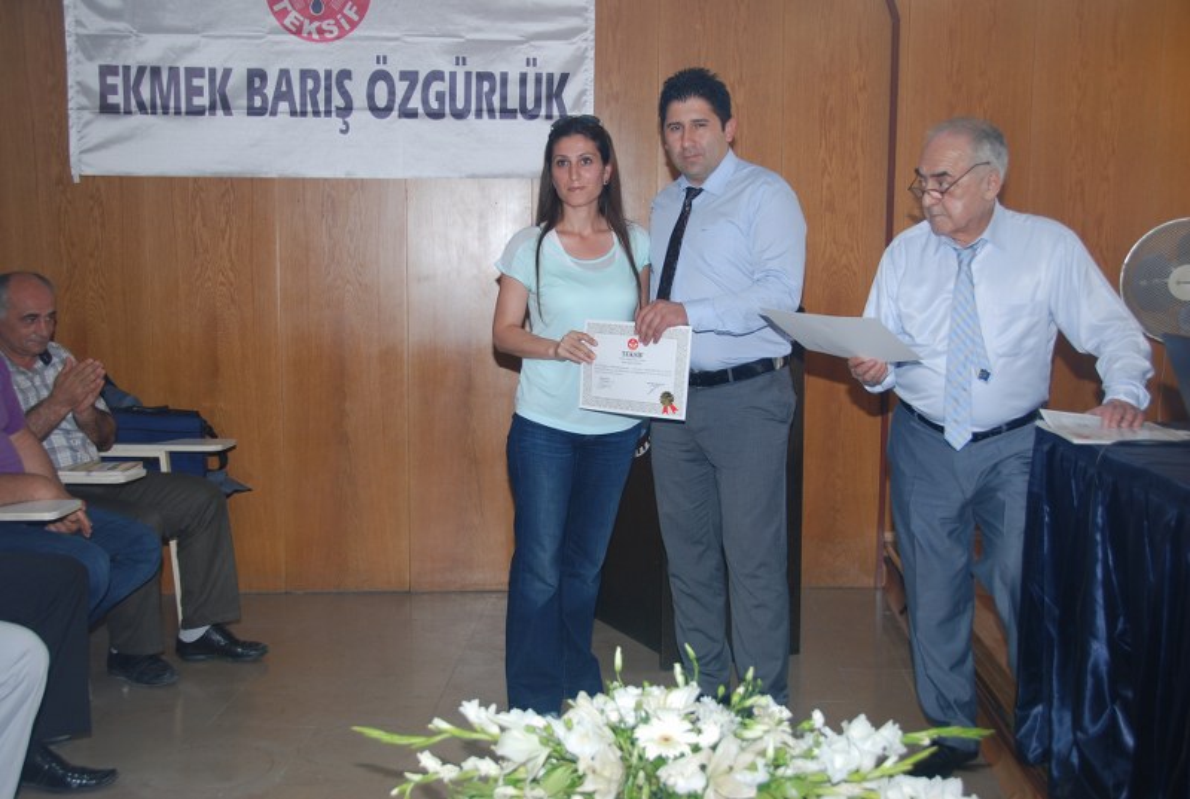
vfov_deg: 32.0
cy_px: 400
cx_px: 595
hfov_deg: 46.3
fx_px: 1391
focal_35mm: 42
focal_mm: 28
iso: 200
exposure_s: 1/60
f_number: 4
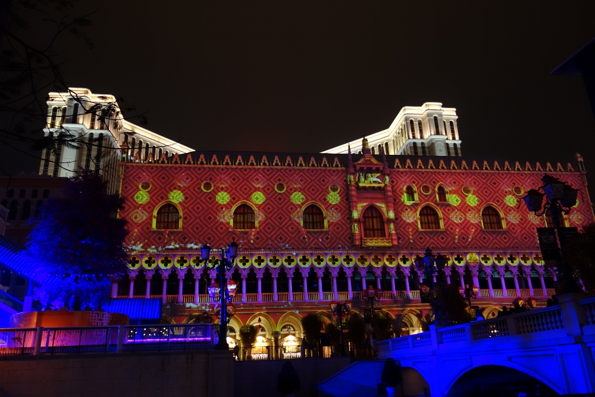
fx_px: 463
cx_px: 298
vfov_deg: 46.4
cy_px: 198
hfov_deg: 65.5
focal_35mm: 28
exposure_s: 1/30
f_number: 1.8
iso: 500
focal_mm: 10.4
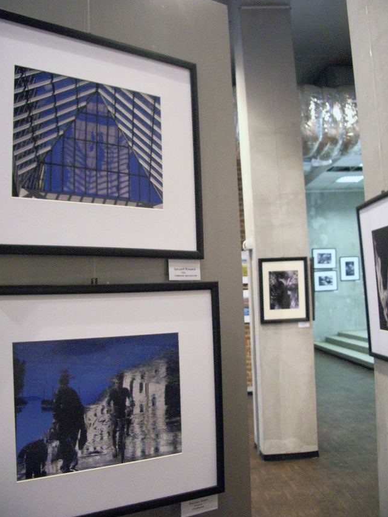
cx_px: 194
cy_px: 249
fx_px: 553
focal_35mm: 37
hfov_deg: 38.7
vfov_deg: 50.1
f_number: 2.6
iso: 320
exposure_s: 1/25
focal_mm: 5.8
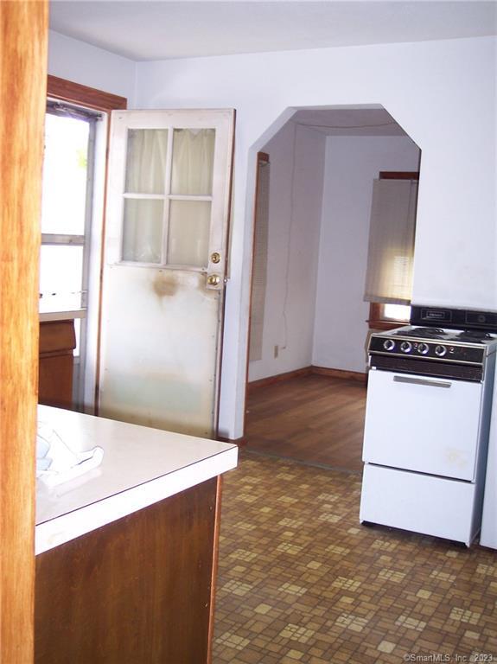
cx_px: 248
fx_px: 728
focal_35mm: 38
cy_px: 332
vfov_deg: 49.0
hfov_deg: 37.7
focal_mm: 8
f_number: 2.8
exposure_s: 1/30
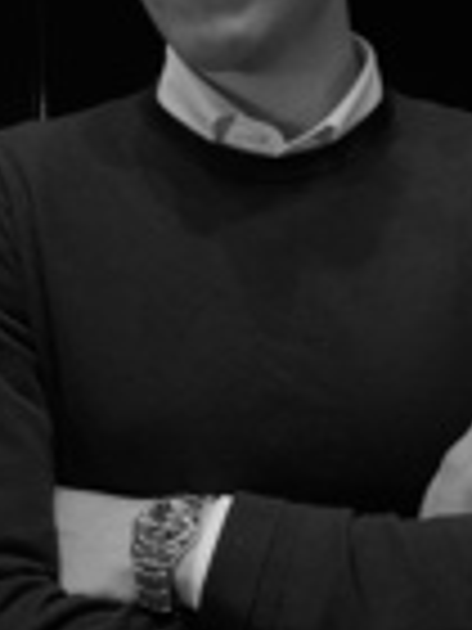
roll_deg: +0.3
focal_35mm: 65
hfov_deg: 22.5
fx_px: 1182
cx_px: 308
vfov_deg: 29.4
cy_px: 162
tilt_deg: -0.2
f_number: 1.6
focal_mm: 5.1
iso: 200
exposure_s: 1/50
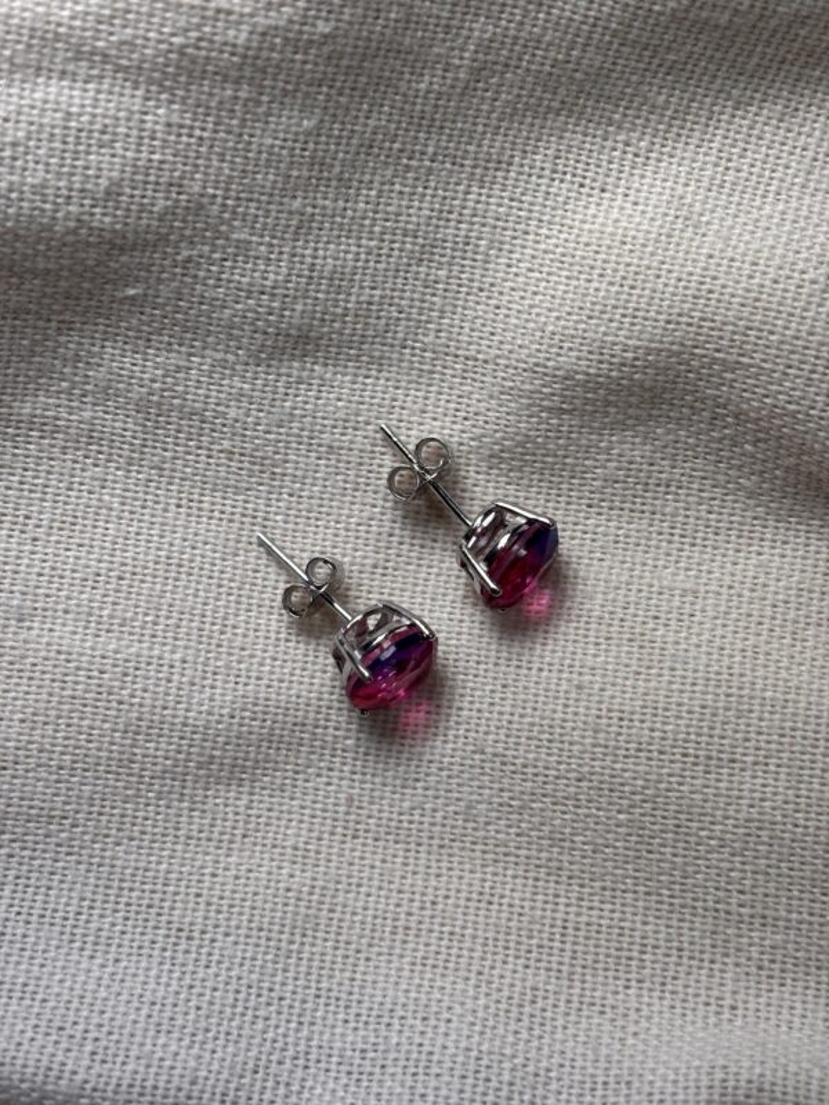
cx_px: 414
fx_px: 1660
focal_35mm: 52
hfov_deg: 28.0
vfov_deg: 36.8
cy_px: 552
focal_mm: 5.96
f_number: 1.6
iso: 32
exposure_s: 1/370
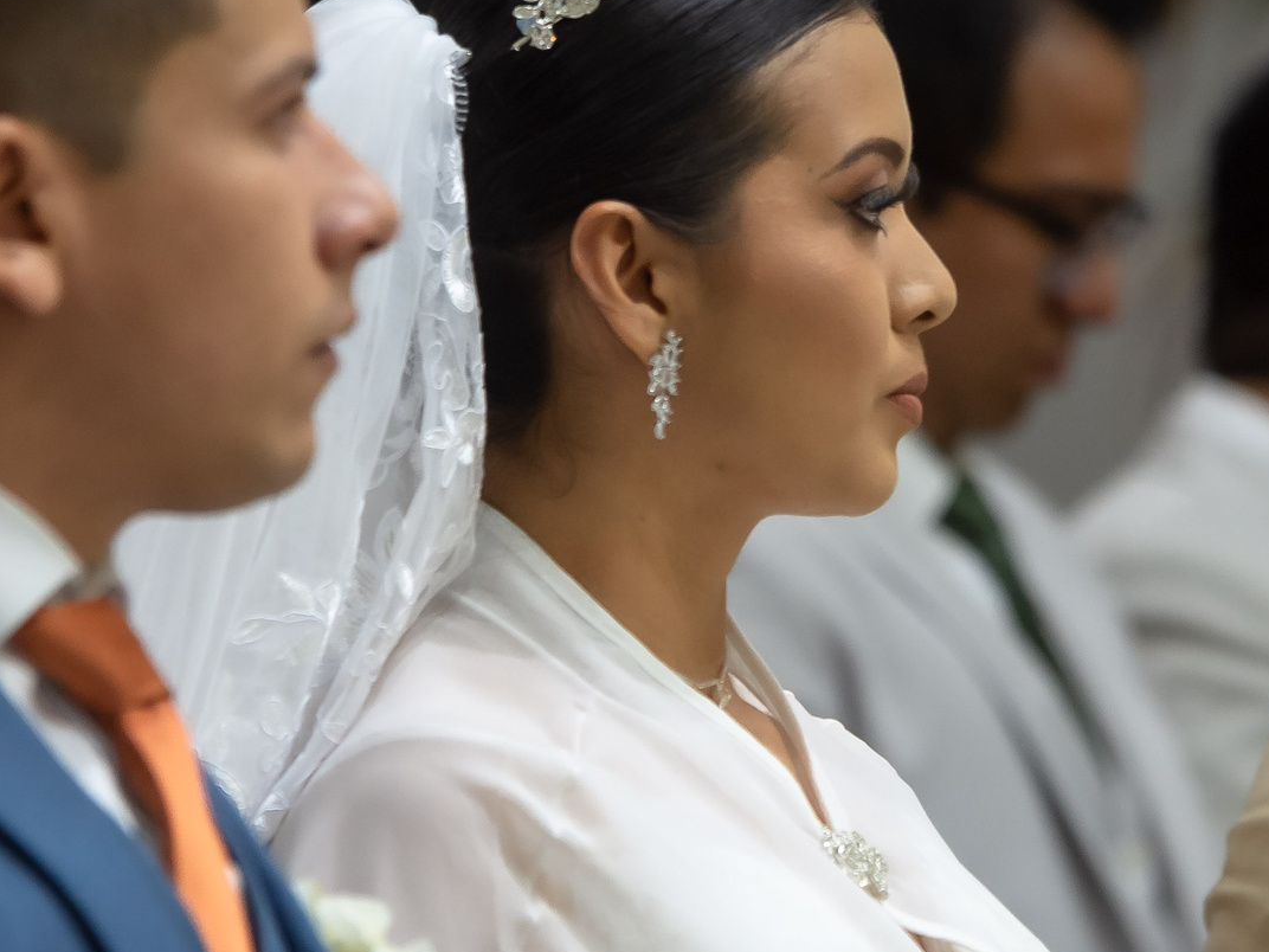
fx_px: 25258
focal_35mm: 689
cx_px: 737
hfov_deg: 2.9
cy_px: 465
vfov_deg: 2.2
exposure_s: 1/125
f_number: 4.5
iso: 1000
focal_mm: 200
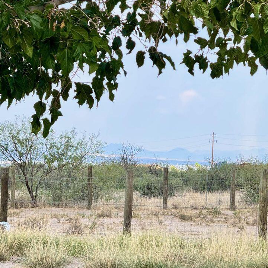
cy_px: 175
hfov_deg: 8.7
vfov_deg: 8.7
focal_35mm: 201
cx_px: 158
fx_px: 1761
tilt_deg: -0.4
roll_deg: -1.3
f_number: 2.8
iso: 50
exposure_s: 1/375
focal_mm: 15.66
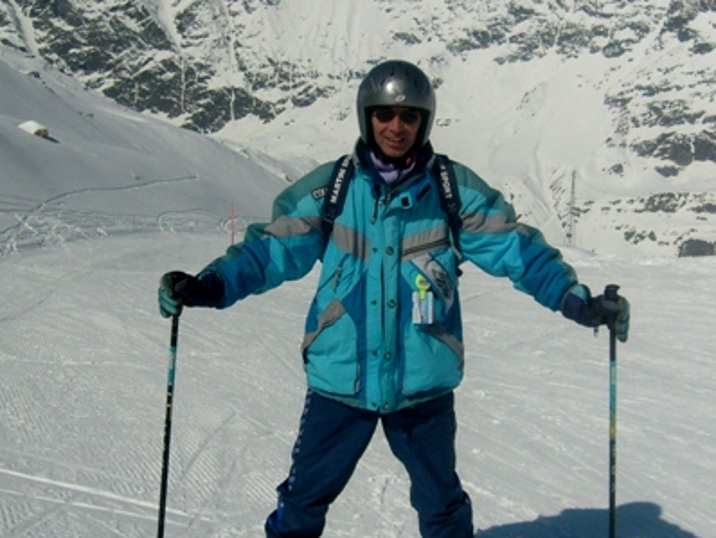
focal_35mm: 54
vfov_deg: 27.1
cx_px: 417
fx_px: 1118
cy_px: 267
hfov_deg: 35.4
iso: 80
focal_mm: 5.8
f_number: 7.1
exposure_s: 1/1500
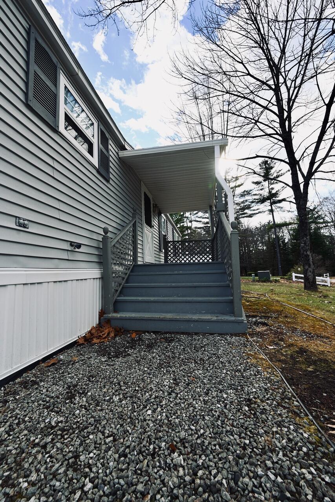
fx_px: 195
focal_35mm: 14
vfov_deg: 104.3
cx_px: 168
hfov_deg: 81.2
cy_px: 251
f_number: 9
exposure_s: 1/200
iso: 200
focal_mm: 14
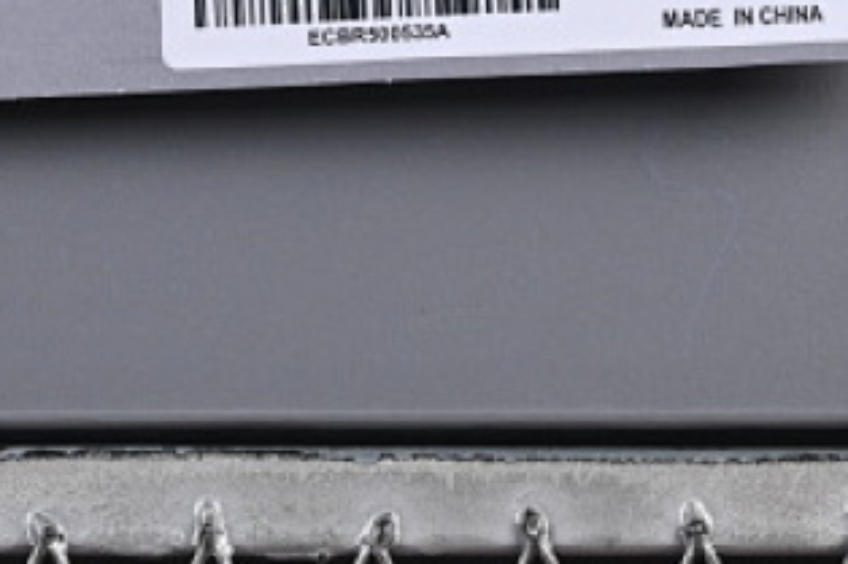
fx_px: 6074
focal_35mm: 258
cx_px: 392
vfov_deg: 5.3
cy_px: -157
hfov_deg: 8.0
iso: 160
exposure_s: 1/80
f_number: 8
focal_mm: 50
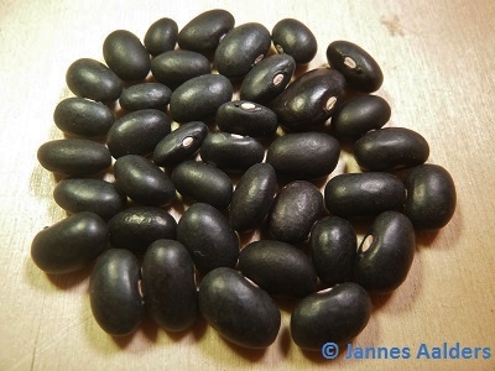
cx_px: 248
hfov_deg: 69.4
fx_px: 357
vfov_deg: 54.9
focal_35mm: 25
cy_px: 186
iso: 80
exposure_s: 1/125
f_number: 3.5
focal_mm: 4.1
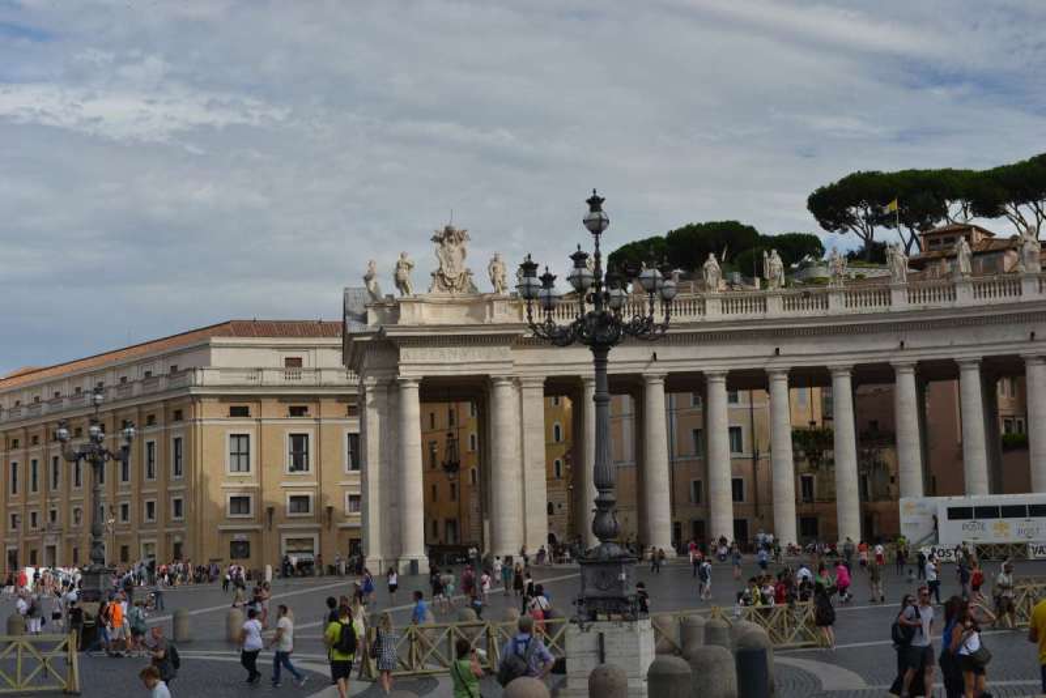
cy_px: 349
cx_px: 523
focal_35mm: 58
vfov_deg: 23.4
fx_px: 1686
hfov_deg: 34.5
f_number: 7.1
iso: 125
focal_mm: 58
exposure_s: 1/200
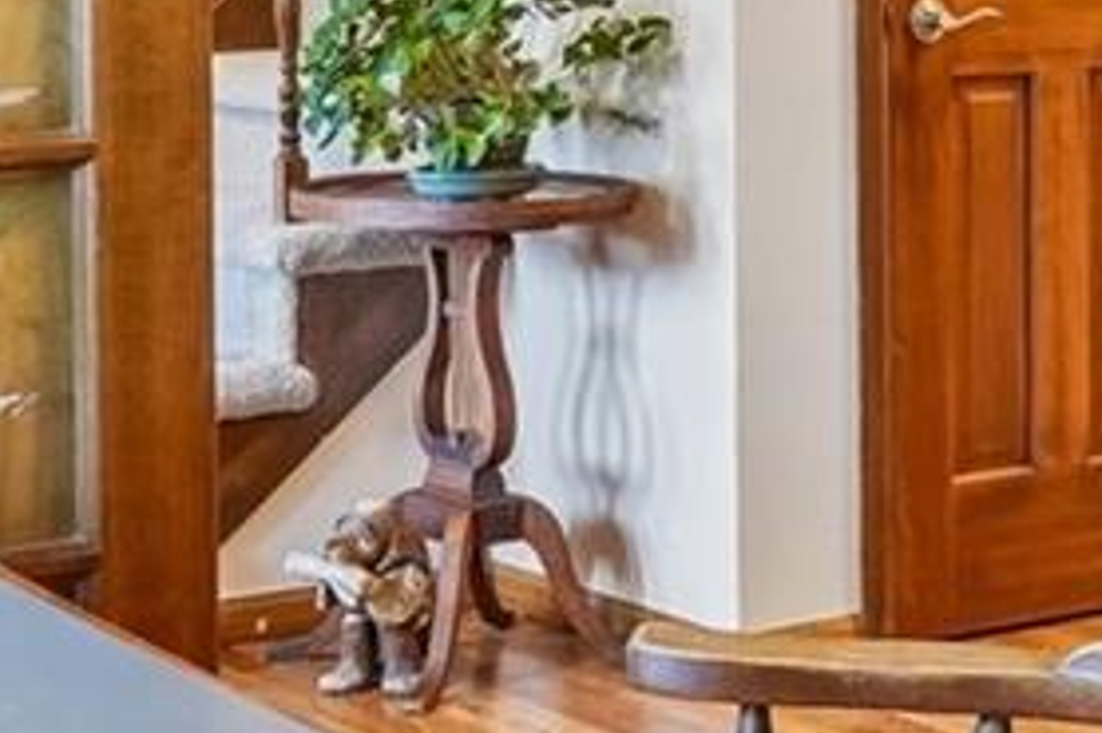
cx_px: 1387
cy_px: -32
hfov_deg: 19.9
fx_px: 2902
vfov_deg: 14.1
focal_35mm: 95
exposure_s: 1/6
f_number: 8
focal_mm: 11
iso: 500
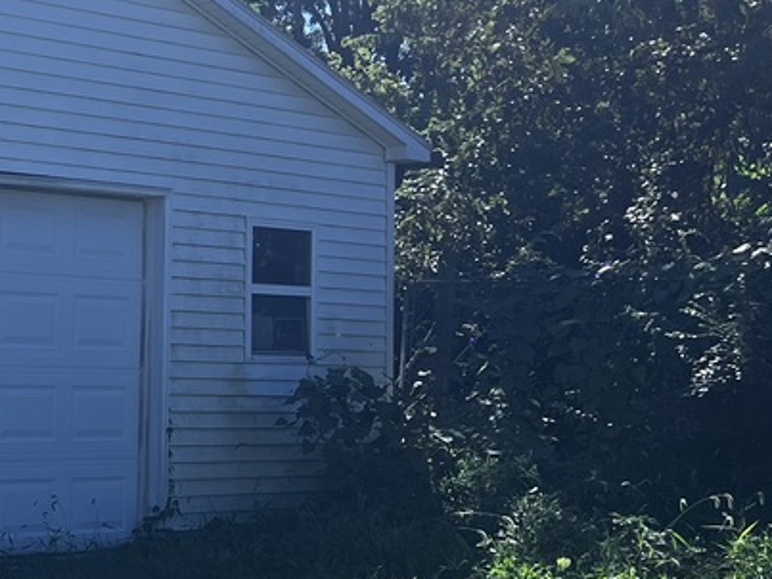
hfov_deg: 19.1
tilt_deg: +3.6
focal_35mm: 93
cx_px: -297
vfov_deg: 15.8
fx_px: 2073
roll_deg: -2.6
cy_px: 182
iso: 50
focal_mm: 5.7
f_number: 1.5
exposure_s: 1/3460
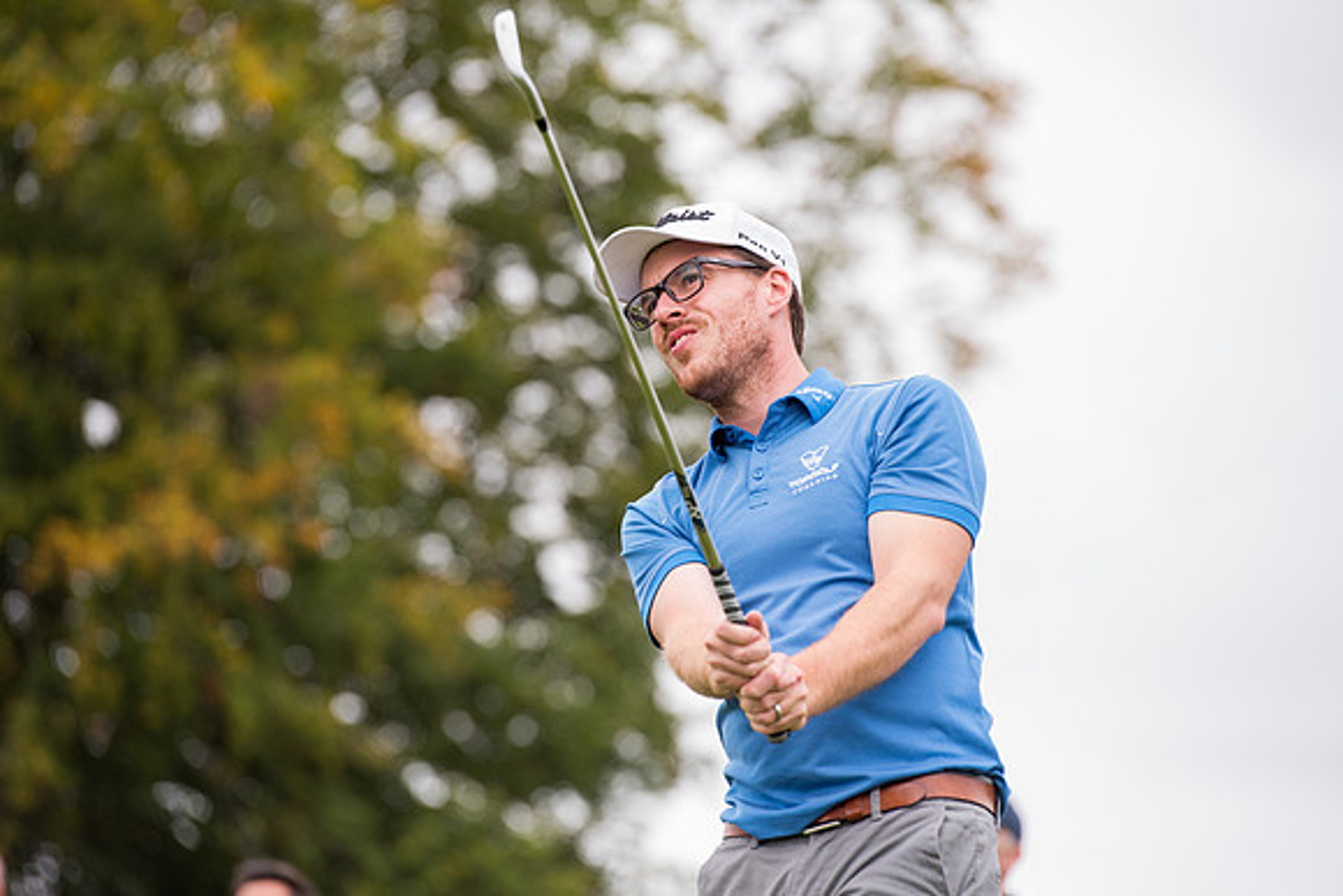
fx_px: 7463
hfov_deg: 10.3
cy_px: 448
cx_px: 672
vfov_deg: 6.9
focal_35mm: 200
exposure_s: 1/1000
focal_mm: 200
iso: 800
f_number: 4
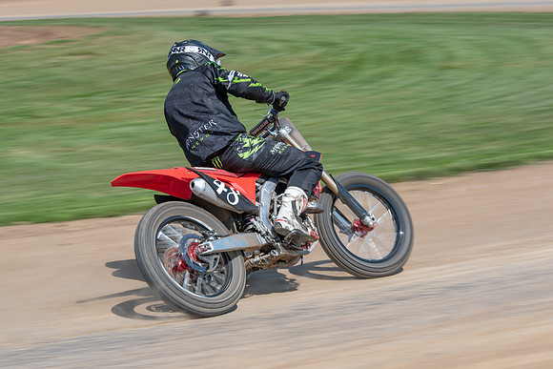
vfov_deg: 12.2
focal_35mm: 113
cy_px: 174
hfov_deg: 18.1
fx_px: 1733
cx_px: 278
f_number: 8
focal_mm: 95
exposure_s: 1/160
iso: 100
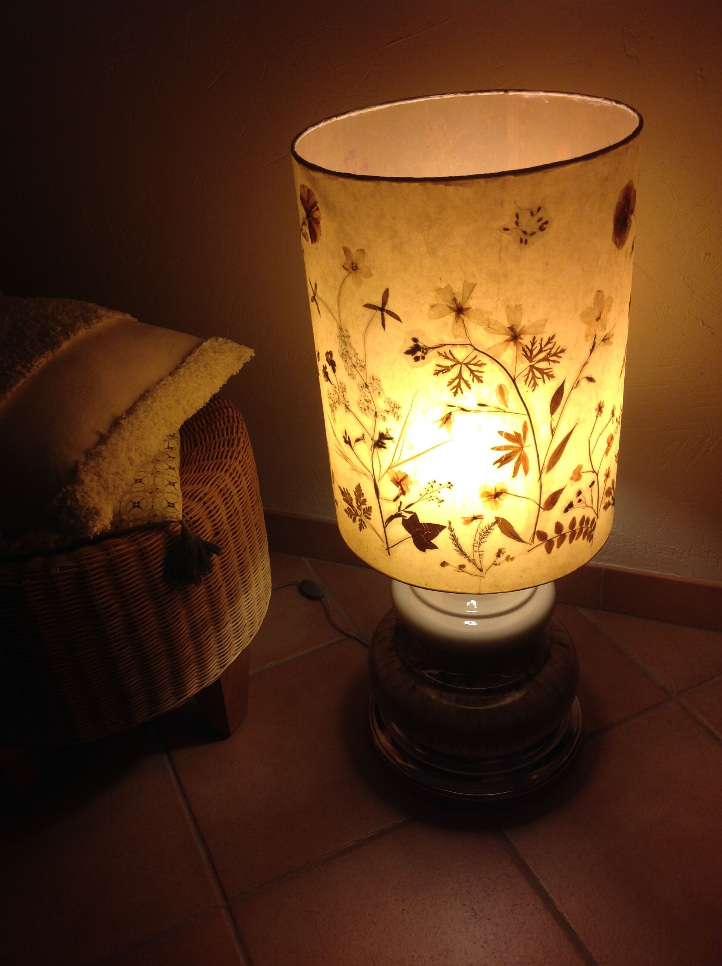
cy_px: 483
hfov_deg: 40.6
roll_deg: +5.8
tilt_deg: -33.2
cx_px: 361
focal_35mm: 35
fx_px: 976
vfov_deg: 52.7
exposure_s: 1/40
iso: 50
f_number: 2.4
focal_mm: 4.28
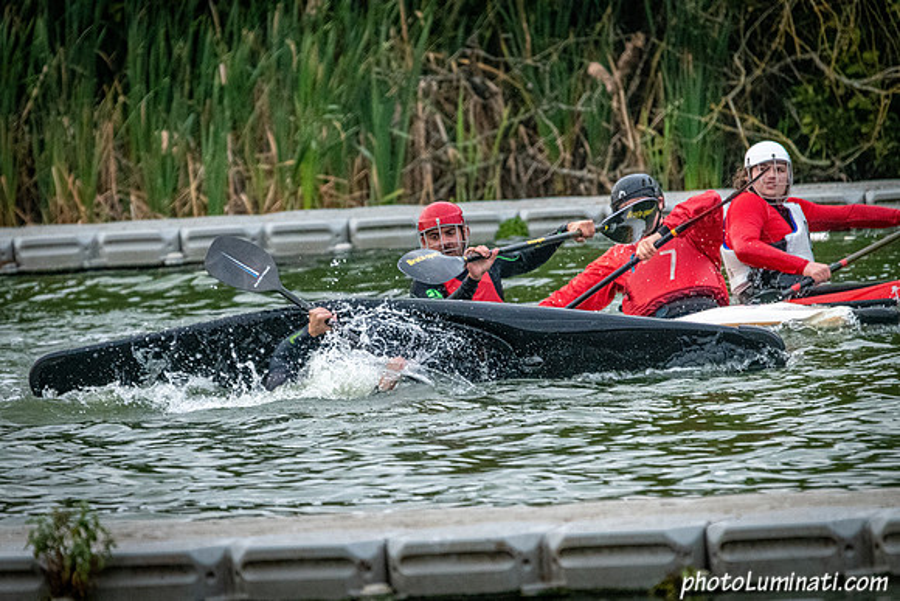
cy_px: 394
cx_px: 351
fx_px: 13128
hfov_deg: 3.9
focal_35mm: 525
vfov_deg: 2.6
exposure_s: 1/2000
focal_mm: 400
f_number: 5.6
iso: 5000
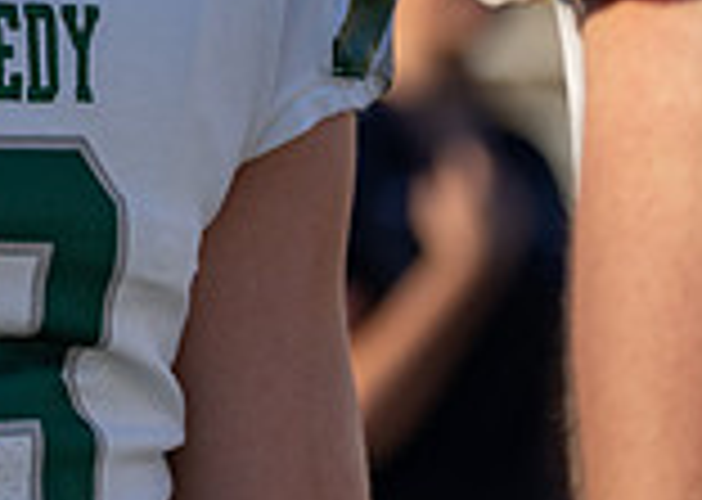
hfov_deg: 4.3
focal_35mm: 468
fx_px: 9319
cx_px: -166
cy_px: -387
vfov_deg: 3.1
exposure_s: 1/1600
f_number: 2.8
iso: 100
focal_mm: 120
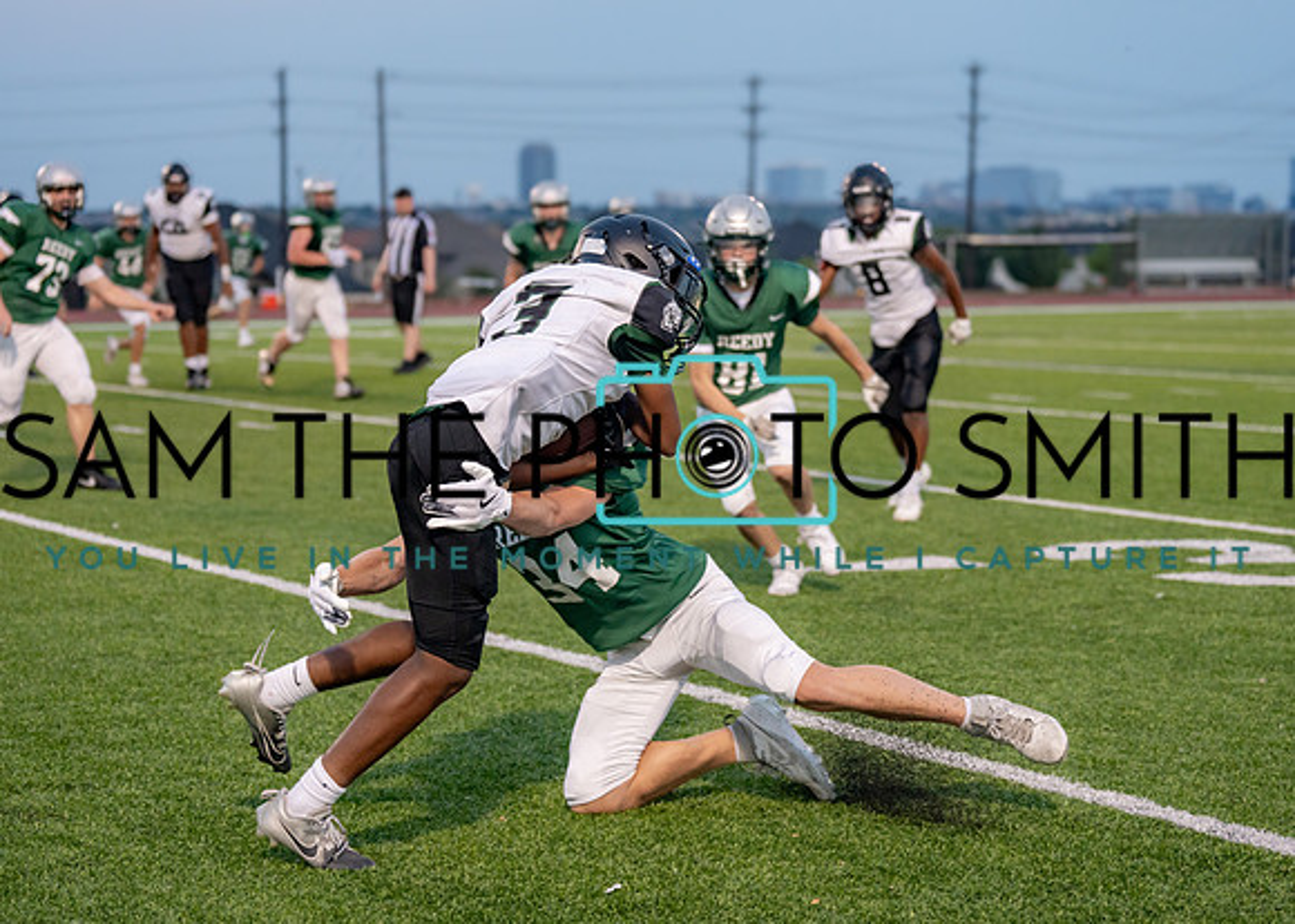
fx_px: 3028
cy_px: 489
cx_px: 653
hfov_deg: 24.1
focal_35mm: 82
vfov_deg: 17.4
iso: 1000
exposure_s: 1/1000
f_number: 2.8
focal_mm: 70
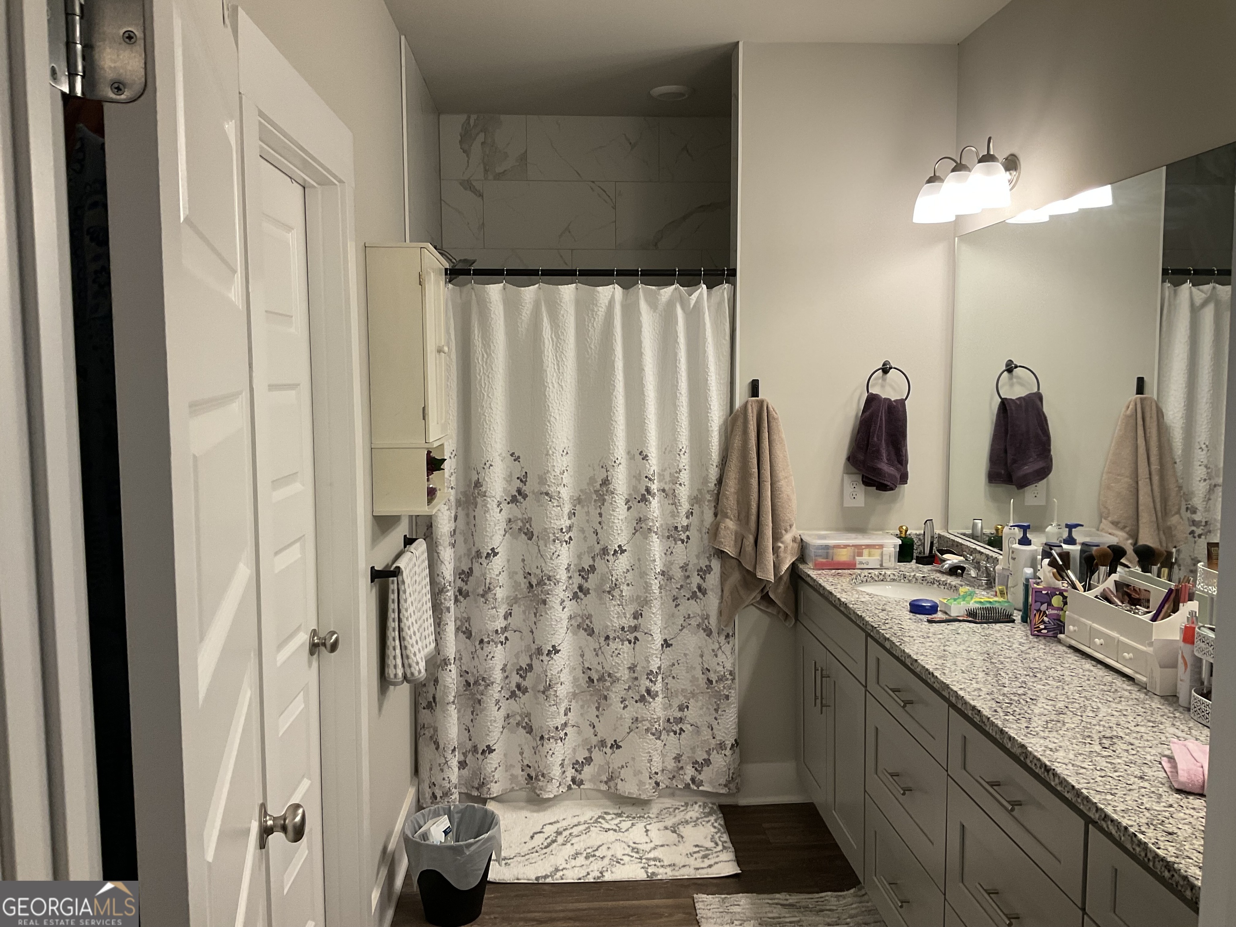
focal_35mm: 29
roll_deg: +0.1
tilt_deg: -4.7
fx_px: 1035
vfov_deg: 48.2
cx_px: 618
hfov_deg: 61.7
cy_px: 464
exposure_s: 1/60
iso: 64
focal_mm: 3
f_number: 1.8
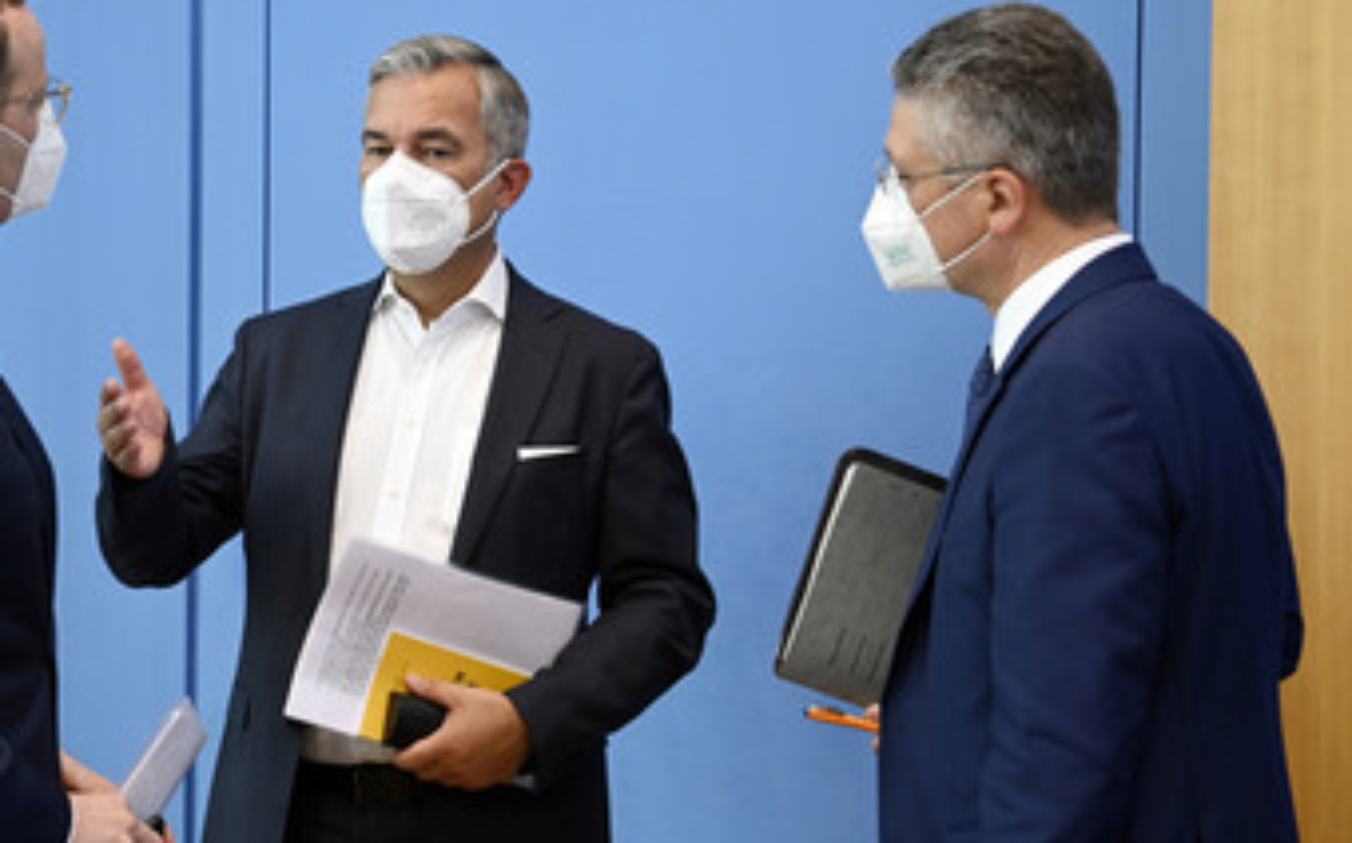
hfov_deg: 22.5
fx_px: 3388
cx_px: 507
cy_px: 493
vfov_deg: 14.2
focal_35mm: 92
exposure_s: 1/400
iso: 1600
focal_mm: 68
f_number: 5.6
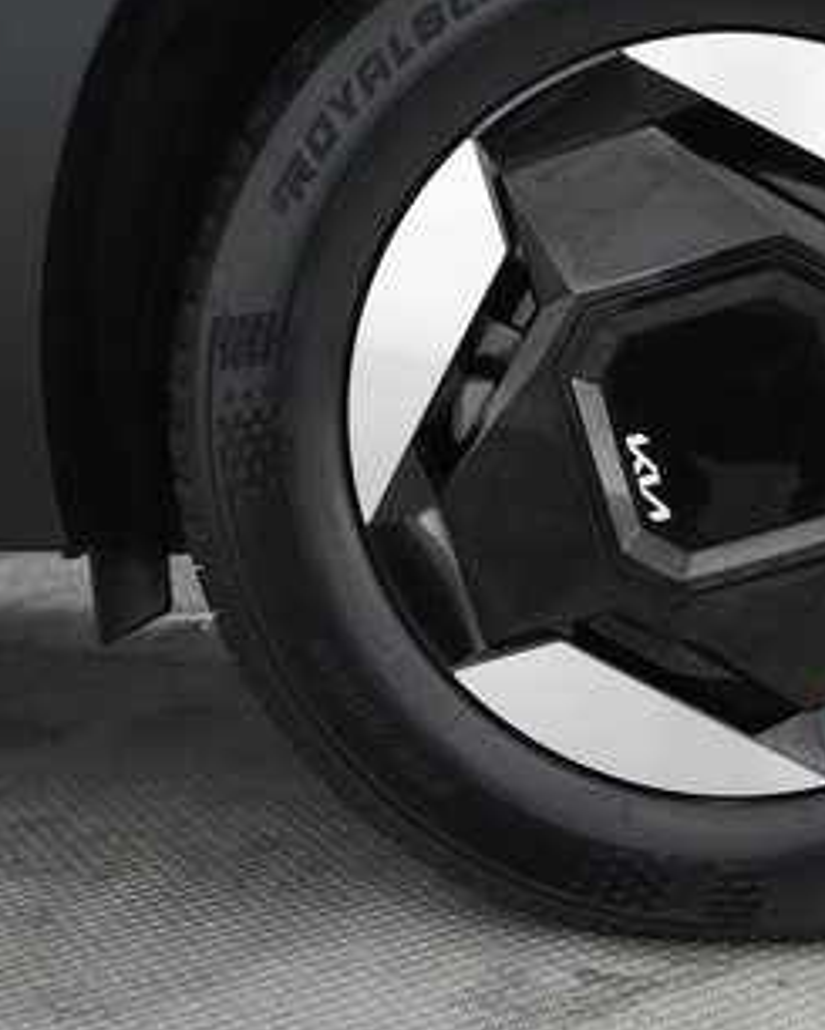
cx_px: 751
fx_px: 1617
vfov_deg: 35.2
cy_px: 414
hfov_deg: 27.5
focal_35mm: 53
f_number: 2.8
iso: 4000
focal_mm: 27
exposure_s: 1/160
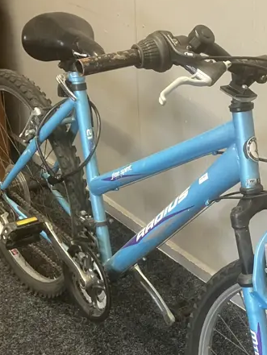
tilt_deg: -33.5
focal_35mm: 65
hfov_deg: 22.2
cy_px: 226
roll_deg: -2.0
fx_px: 668
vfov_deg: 29.7
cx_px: 227
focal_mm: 3.99
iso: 200
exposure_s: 1/50
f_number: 1.8
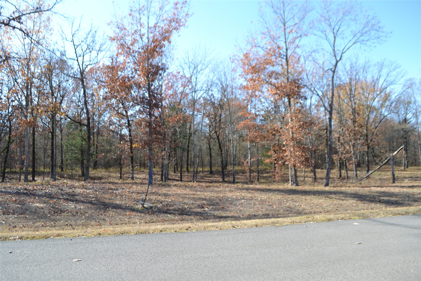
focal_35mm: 27
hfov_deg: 67.4
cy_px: 140
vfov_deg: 47.9
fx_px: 316
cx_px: 210
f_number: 6.3
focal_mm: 18
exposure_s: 1/160
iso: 100
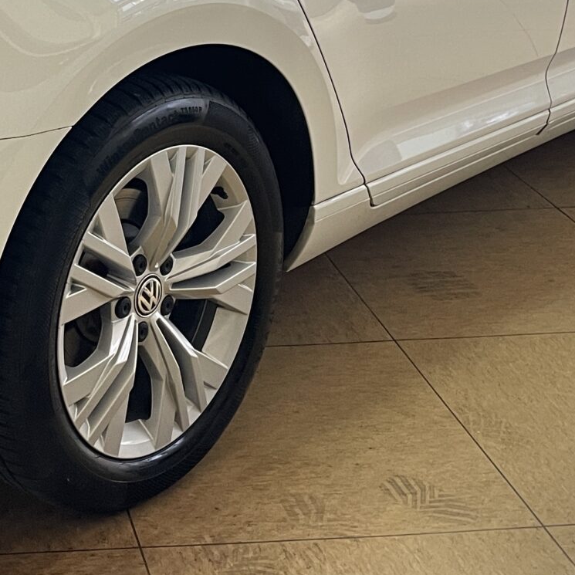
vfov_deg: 21.1
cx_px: -37
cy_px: -20
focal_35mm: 79
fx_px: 1485
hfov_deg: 21.0
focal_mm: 4.2
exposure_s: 1/50
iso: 250
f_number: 1.6
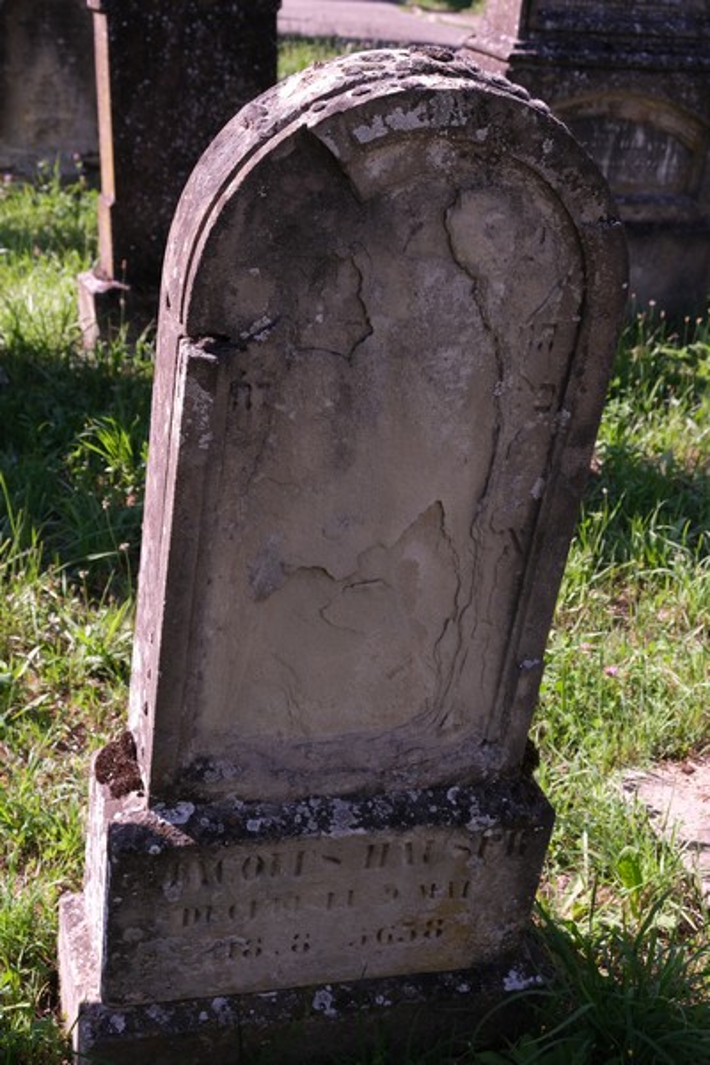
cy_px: 532
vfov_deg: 38.9
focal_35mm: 51
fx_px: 1509
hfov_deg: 26.5
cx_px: 355
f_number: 6.4
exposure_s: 1/1000
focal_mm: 34.3
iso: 1000
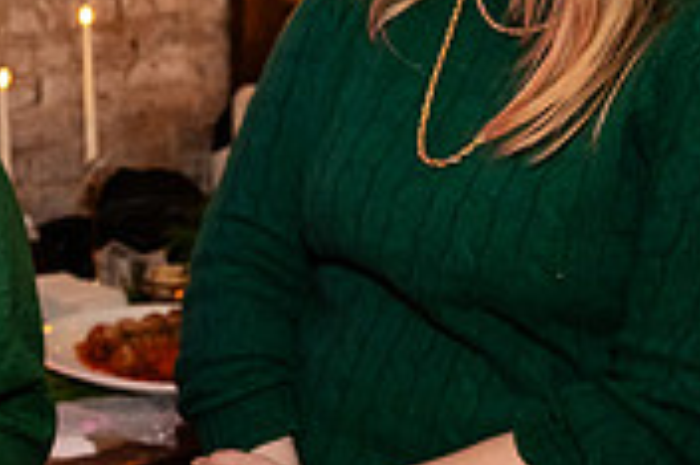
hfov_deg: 22.4
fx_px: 1671
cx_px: -56
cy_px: 133
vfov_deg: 15.8
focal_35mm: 86
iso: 3200
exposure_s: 1/100
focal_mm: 25
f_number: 3.2
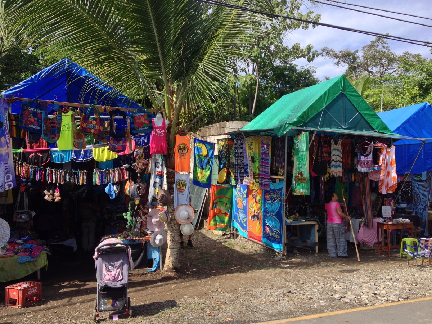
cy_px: 162
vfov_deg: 40.7
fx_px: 437
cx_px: 216
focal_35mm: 35
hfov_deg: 52.6
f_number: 2.4
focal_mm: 4.28
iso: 50
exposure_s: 1/681
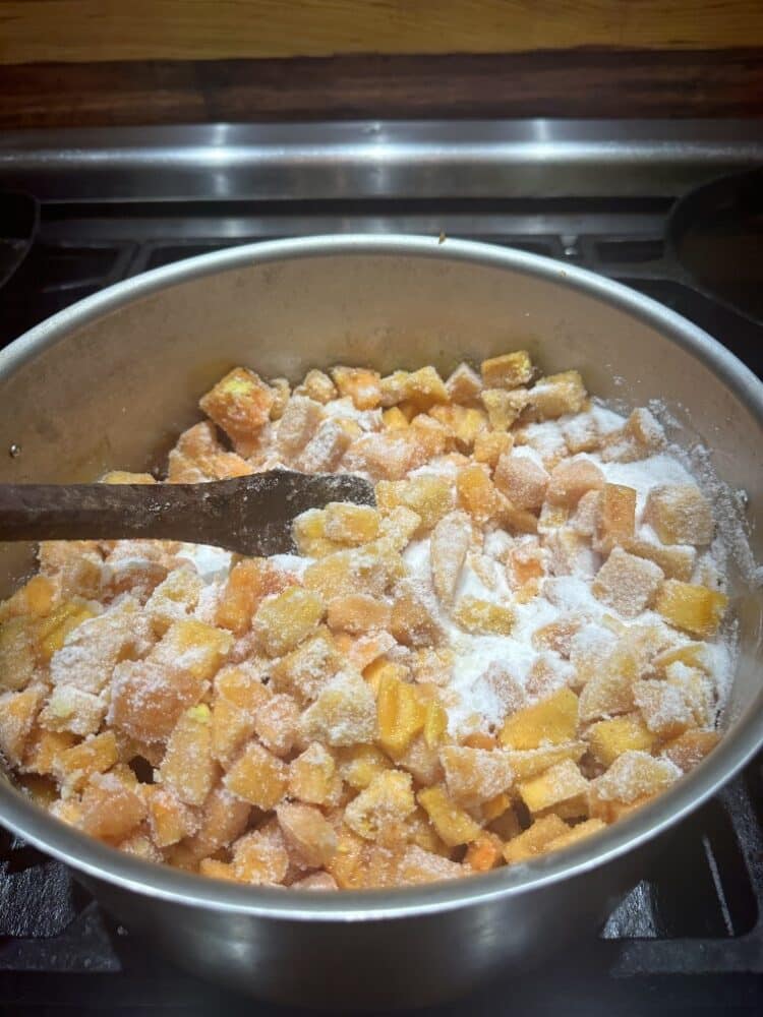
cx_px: 382
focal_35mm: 24
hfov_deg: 56.8
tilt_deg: -45.3
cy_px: 508
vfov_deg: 71.6
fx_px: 705
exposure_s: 1/120
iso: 80
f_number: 1.78
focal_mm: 6.86
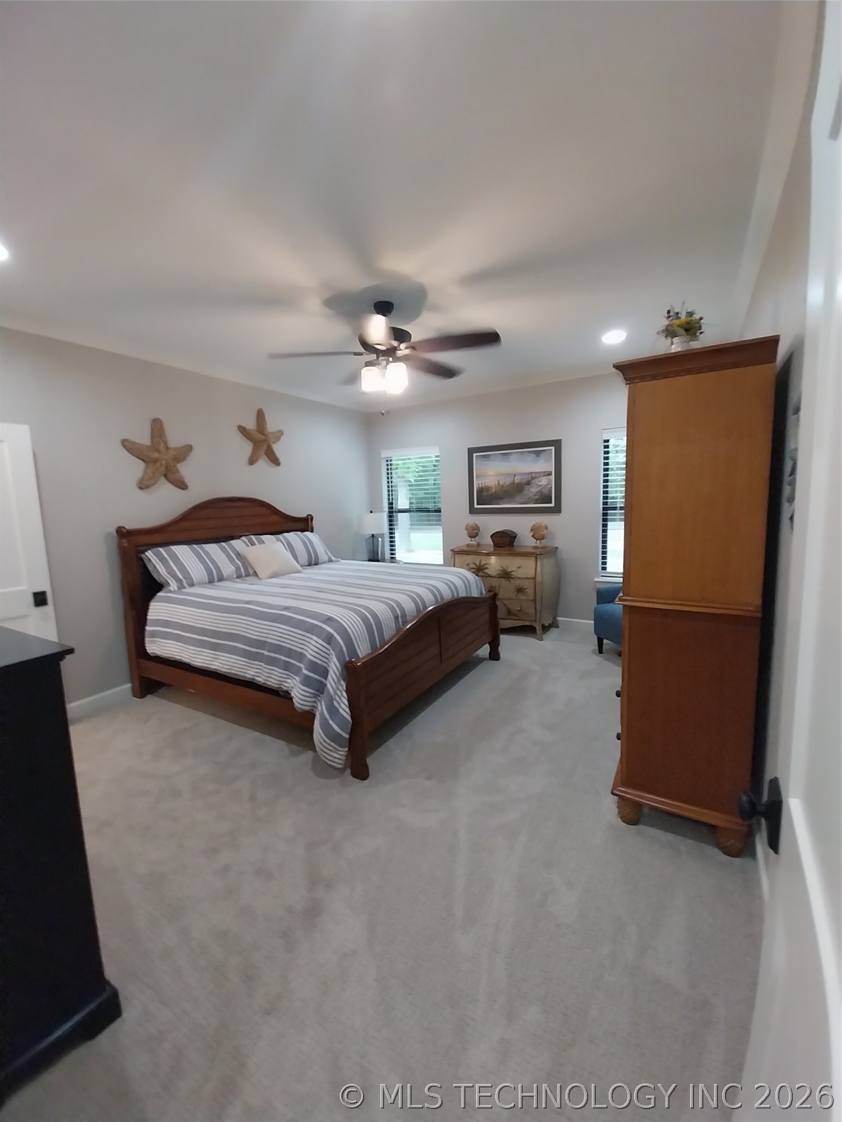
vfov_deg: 106.2
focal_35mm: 13
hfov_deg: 89.9
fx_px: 422
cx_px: 421
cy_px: 561
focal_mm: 1.13
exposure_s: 1/30.1
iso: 200
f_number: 2.2
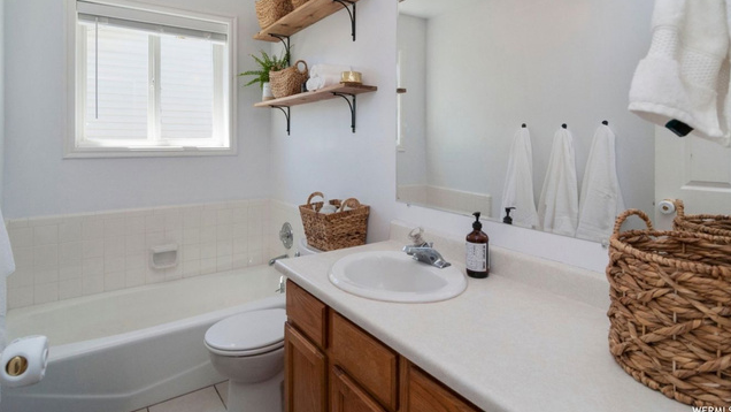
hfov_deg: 89.6
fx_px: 368
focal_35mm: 19
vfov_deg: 58.0
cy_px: 169
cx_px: 367
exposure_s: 1/160
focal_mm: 12
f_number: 6.3
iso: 200
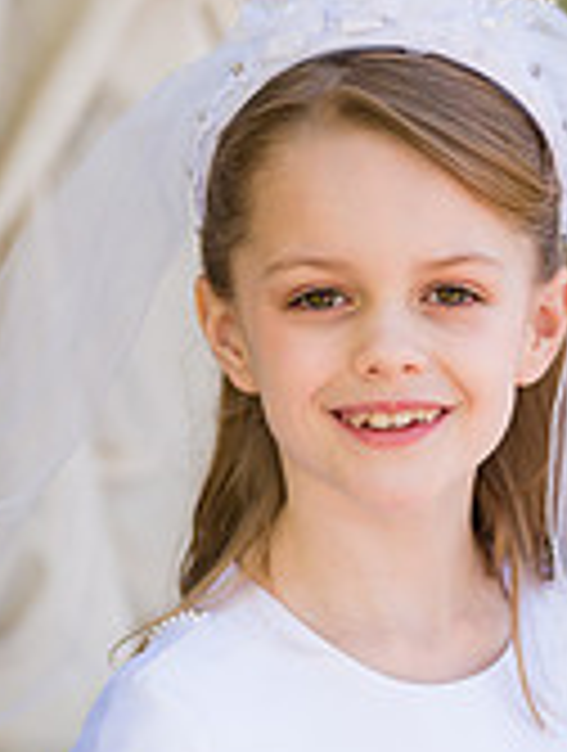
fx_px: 4830
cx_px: 385
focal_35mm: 222
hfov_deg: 6.7
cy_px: 536
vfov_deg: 8.9
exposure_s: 1/640
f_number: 3.2
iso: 200
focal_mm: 86
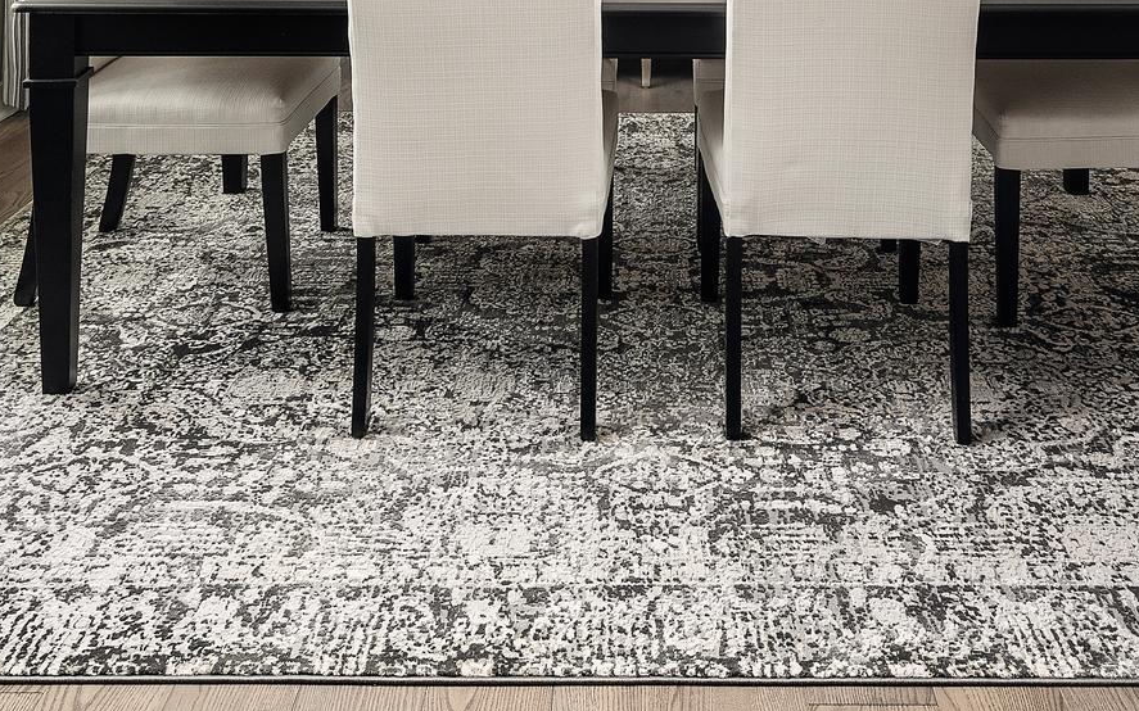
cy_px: -134
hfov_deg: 49.2
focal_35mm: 40
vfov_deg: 28.1
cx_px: 639
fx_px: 1241
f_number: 10
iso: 500
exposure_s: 1/100
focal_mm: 17
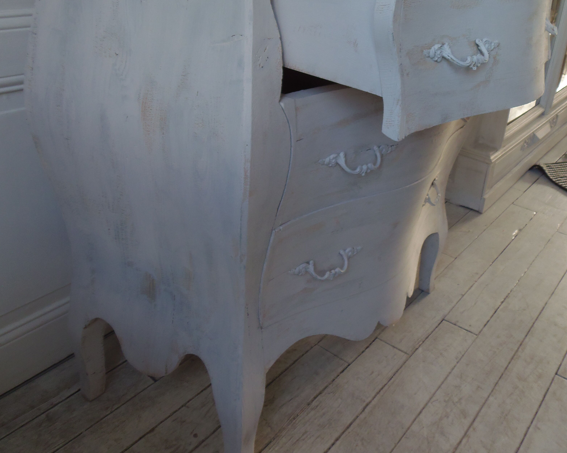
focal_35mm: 32
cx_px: 285
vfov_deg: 44.0
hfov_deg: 55.7
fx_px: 537
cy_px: 103
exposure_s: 1/30
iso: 80
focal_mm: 4.3
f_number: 2.9
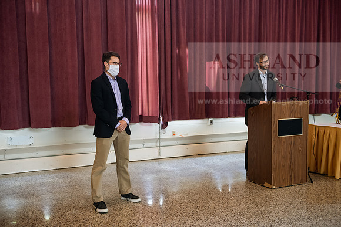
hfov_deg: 50.7
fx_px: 360
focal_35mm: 38
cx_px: 170
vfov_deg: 35.1
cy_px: 114
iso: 2500
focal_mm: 38
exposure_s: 1/200
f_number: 3.5
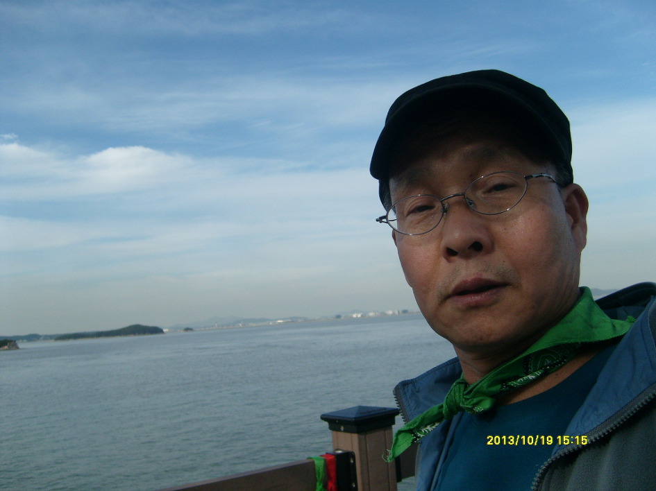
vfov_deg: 40.7
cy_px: 246
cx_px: 328
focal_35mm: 35
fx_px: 663
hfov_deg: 52.6
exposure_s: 1/350
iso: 80
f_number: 7.1
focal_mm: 5.8
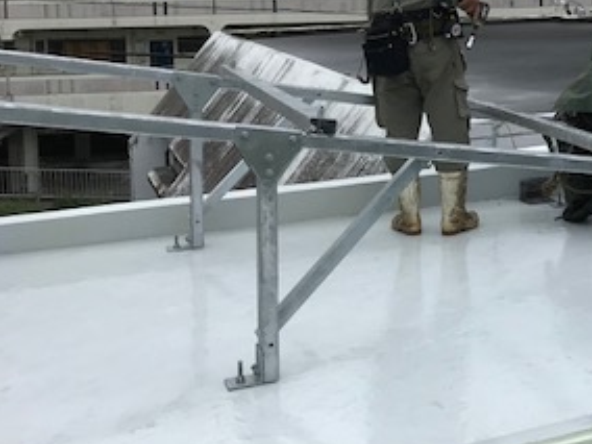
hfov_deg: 28.4
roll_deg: +1.7
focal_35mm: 63
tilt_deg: -1.0
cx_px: 621
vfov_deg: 22.4
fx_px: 1077
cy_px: 6
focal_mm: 3.99
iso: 20
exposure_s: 1/1244
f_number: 1.8
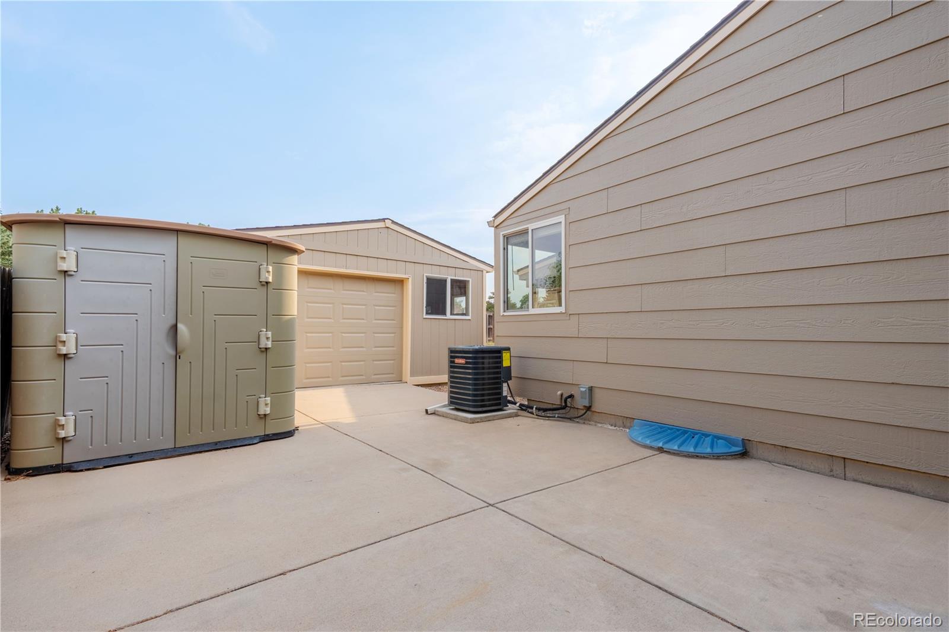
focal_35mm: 16
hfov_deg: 96.7
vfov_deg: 73.7
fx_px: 422
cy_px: 316
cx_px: 474
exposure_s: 1/3200
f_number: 8
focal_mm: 16
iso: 125
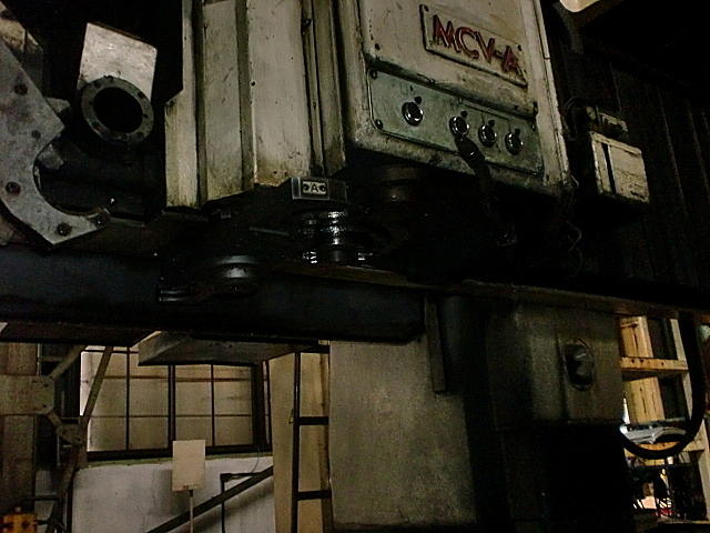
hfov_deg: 52.6
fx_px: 718
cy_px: 266
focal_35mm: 35
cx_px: 355
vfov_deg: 40.7
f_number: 3.1
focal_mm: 6.3
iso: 400
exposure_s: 1/40
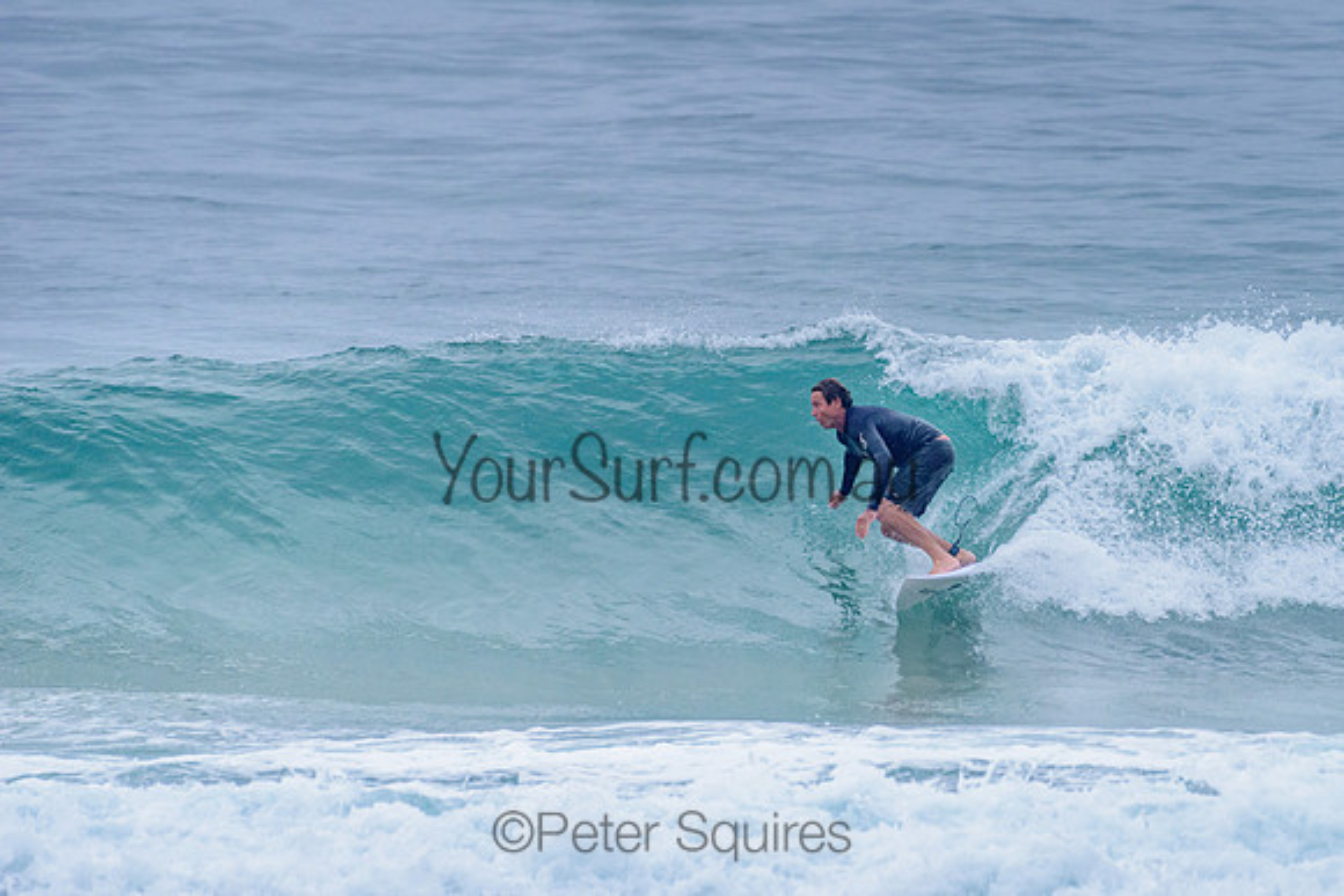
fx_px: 22884
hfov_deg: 3.4
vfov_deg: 2.2
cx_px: 821
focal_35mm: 613
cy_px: 438
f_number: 5.6
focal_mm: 500
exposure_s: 1/2000
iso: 2000
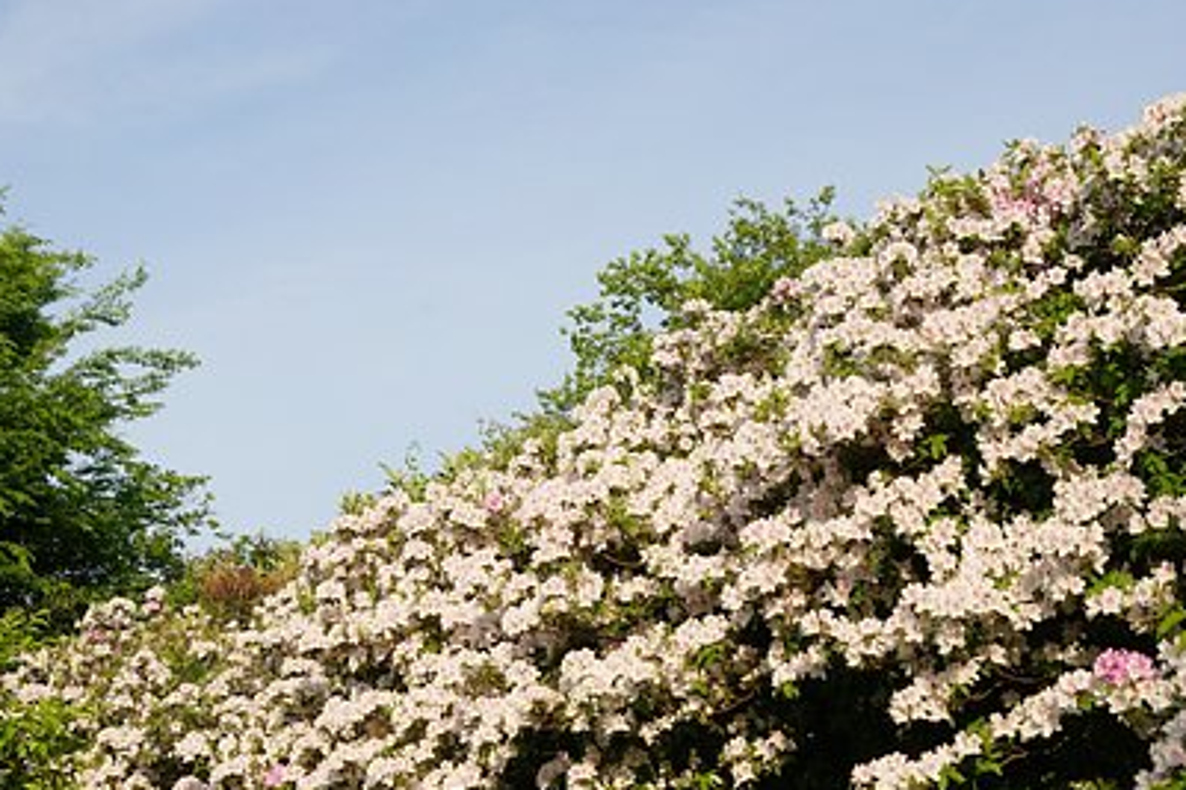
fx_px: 2733
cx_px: 594
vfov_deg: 16.4
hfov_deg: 24.5
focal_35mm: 83
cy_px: 502
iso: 1250
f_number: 9
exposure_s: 1/2000
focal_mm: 65
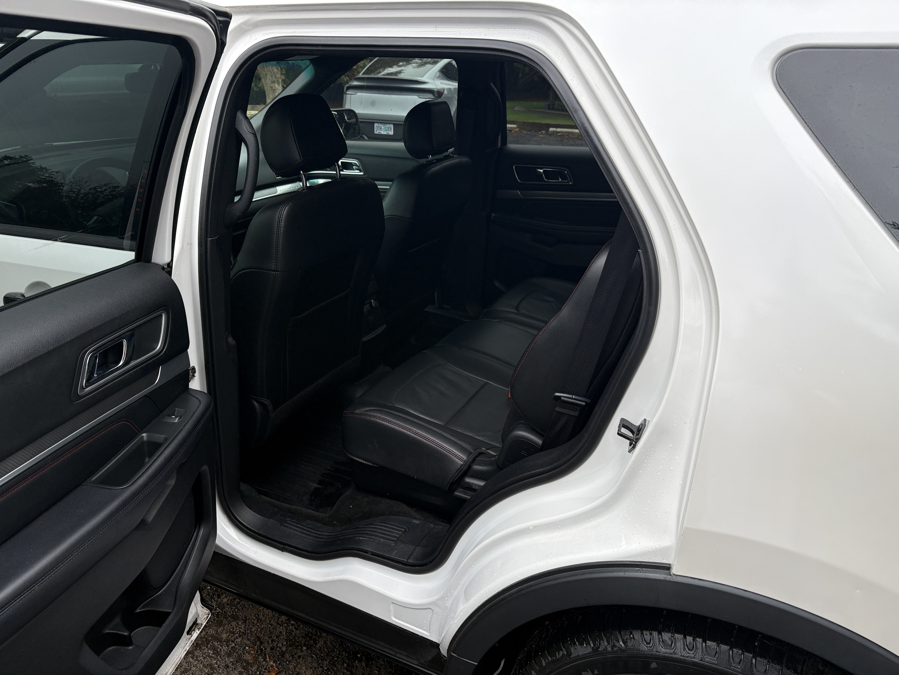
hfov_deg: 67.3
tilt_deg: -22.7
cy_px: 338
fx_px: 675
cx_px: 450
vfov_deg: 53.1
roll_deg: -1.4
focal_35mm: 26
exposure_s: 1/379
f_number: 1.6
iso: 50
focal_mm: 5.96
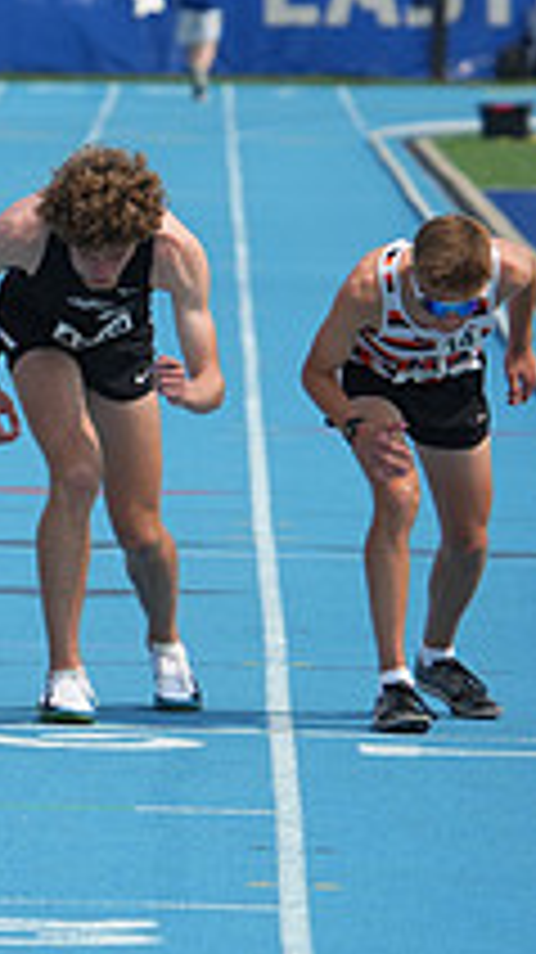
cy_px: 281
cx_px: -757
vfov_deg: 3.4
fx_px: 15969
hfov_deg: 1.9
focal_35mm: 631
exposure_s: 1/3200
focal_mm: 220
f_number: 5.6
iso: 500
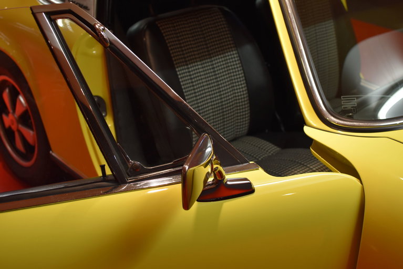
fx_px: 588
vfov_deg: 25.8
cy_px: 134
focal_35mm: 52
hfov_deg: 37.8
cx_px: 202
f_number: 4
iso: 500
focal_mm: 35
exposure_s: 1/60
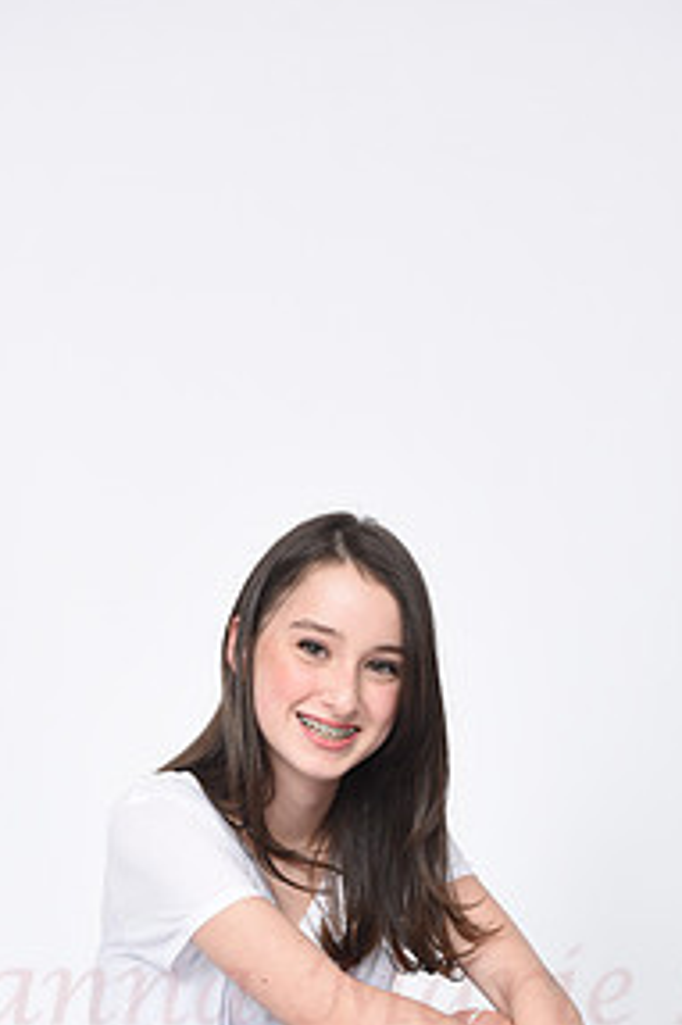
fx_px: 2532
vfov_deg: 22.1
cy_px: 1007
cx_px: 391
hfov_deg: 15.3
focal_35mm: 89
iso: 160
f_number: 7.1
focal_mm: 44
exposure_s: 1/250
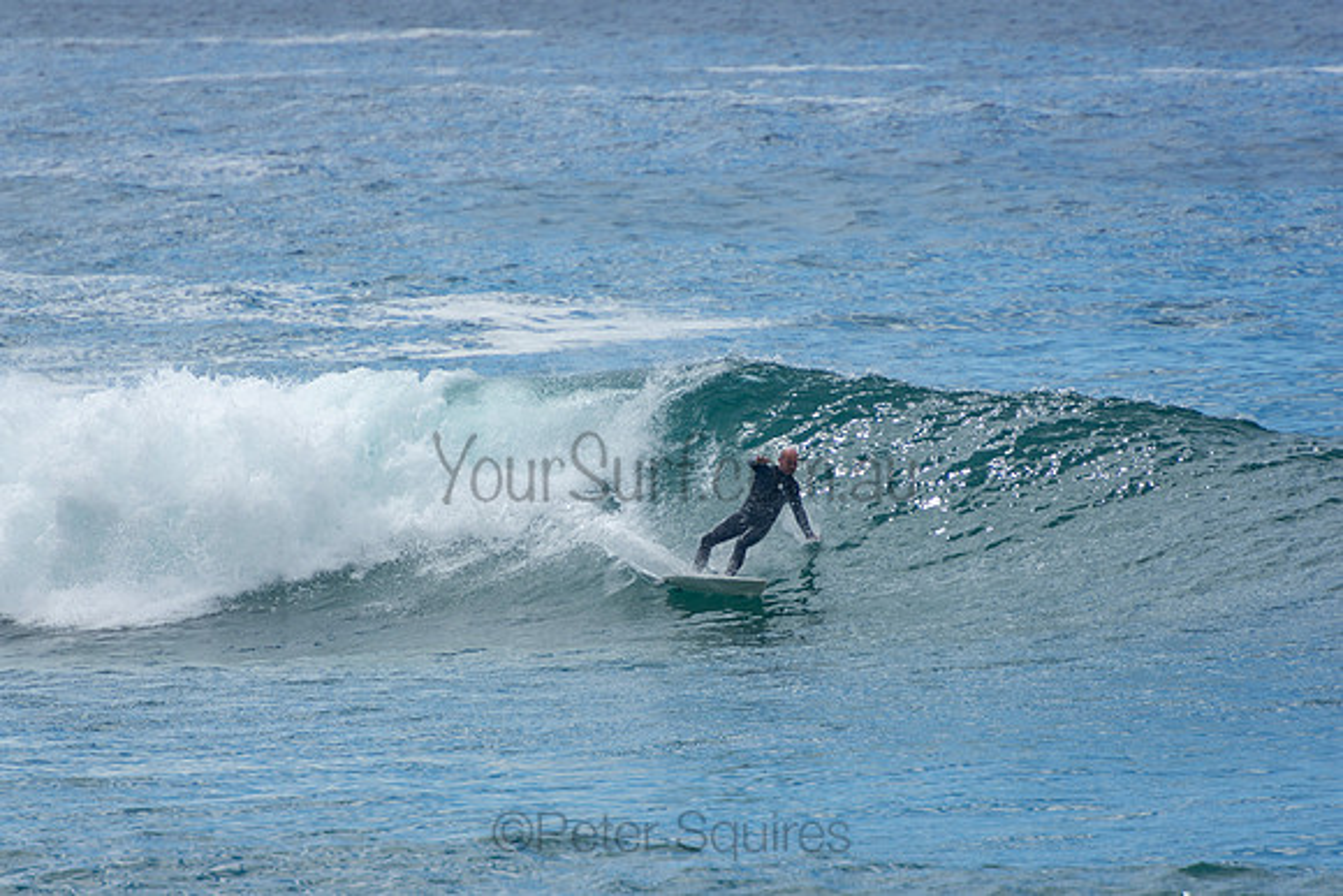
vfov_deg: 2.3
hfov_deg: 3.4
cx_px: 672
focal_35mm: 600
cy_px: 448
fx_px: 22388
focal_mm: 400
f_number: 5.6
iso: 180
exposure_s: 1/1250
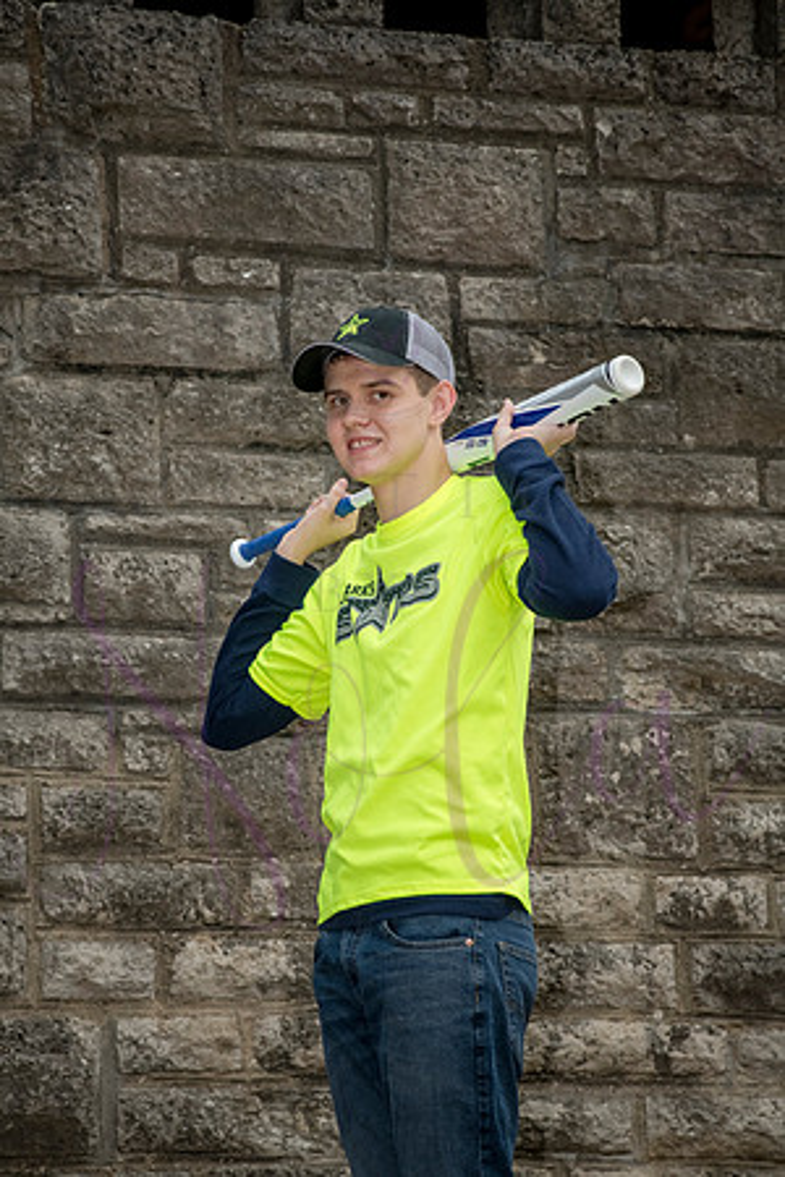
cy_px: 588
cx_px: 392
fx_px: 4415
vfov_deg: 15.2
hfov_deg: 10.2
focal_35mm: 135
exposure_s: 1/500
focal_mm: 135
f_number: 9
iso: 640
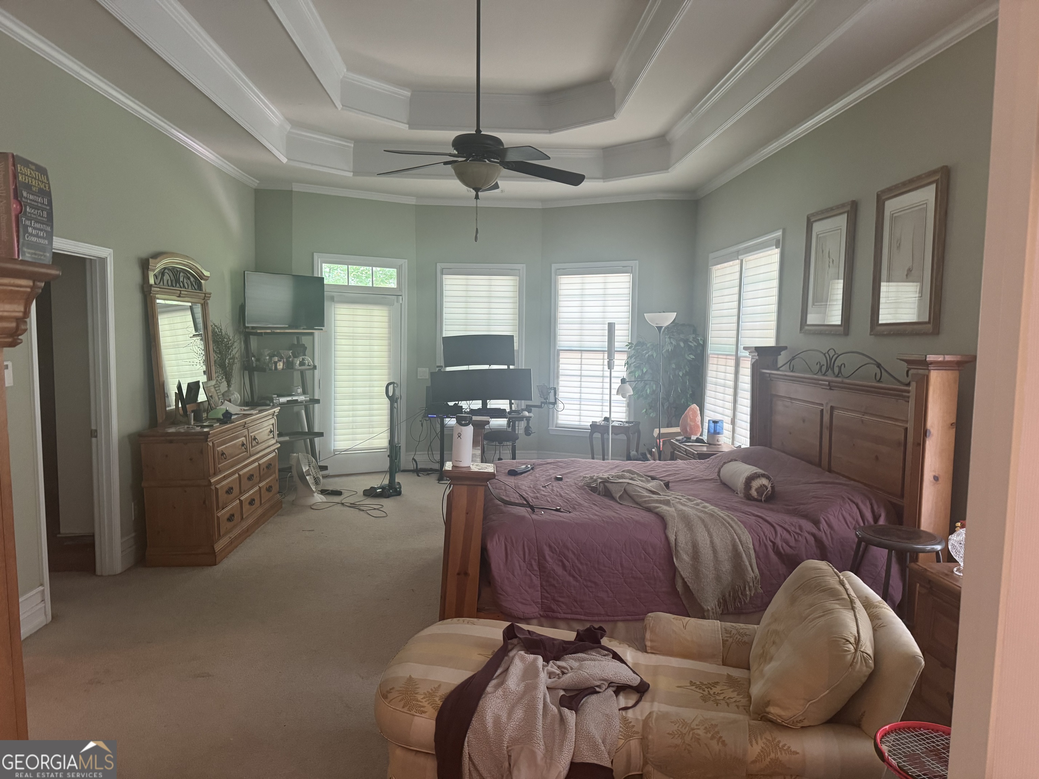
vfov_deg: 56.8
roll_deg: -1.2
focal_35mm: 24
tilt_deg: -5.1
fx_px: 720
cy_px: 390
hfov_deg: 71.6
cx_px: 520
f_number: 1.78
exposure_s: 1/60
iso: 500
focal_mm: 6.76
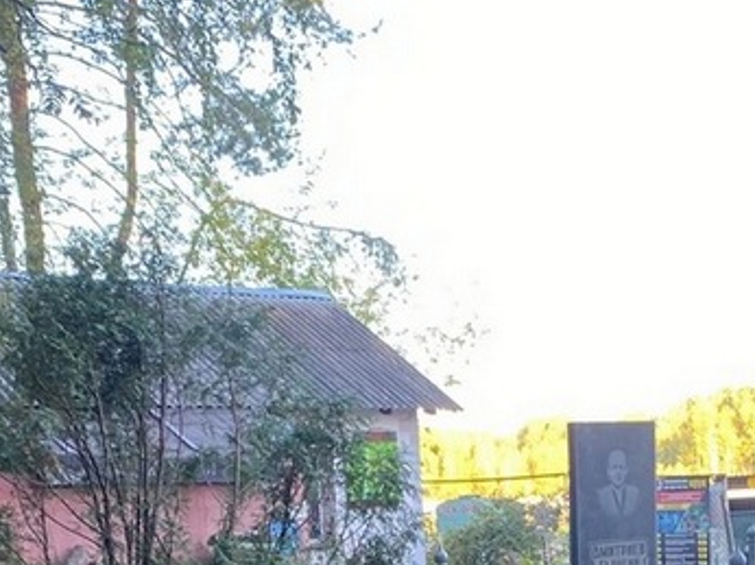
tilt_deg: -8.3
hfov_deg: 25.3
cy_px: 807
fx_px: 1678
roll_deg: +2.0
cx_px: 469
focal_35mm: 77
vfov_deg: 17.5
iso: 80
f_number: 1.8
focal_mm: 4.25
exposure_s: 1/121
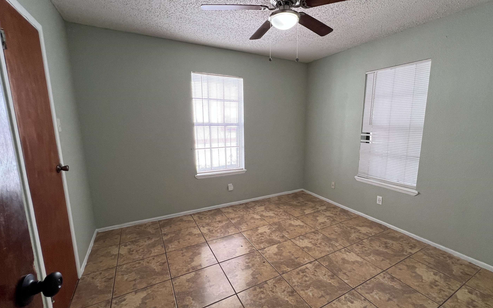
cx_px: 261
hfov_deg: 101.3
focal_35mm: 15
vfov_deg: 74.7
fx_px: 202
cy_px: 162
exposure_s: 1/120
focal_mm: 1.57
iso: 125
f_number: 1.8
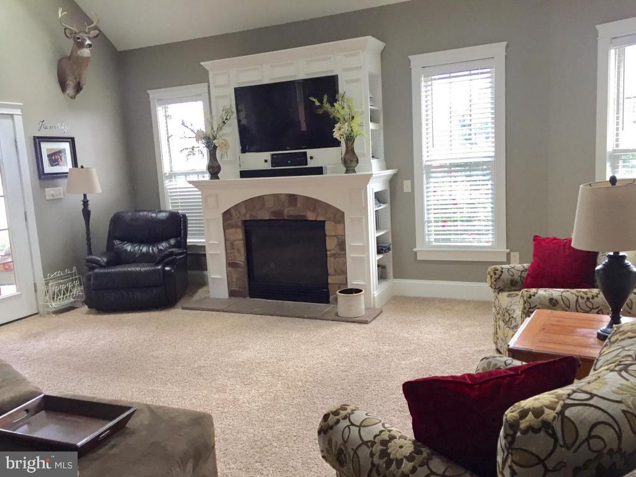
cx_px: 318
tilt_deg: -8.0
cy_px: 238
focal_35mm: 29
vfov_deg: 48.2
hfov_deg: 61.7
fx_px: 533
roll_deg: +4.1
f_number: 2.2
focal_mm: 4.15
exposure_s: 1/30
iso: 40
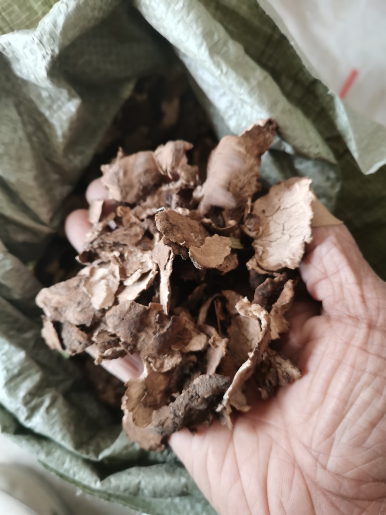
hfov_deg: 51.3
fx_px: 402
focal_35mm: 27
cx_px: 193
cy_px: 258
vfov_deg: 65.3
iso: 320
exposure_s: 1/50
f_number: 1.8
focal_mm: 5.58
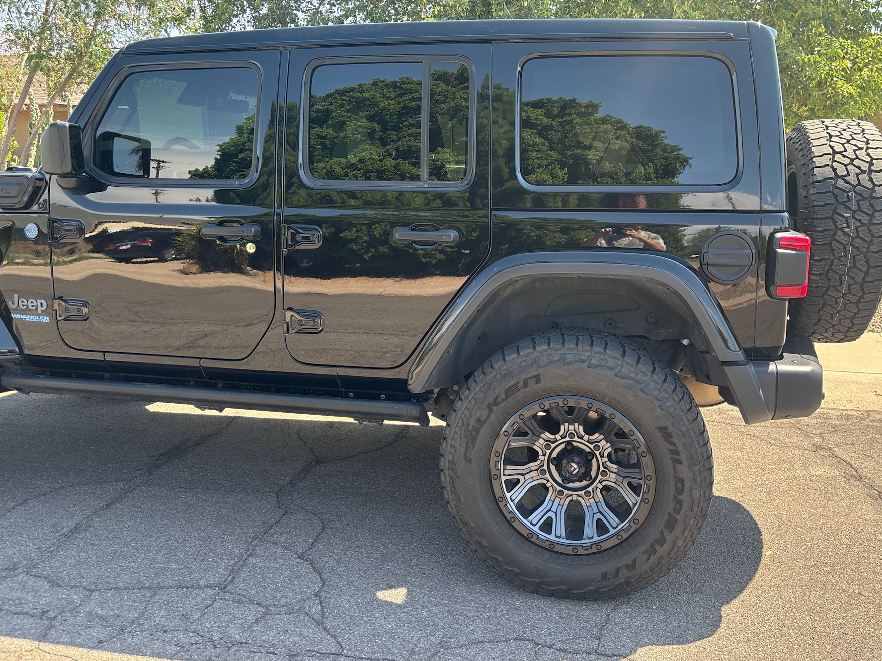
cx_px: 486
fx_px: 764
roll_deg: +0.2
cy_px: 291
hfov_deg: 59.8
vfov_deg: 46.7
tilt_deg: -11.6
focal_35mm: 30
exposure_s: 1/550
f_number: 1.6
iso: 50
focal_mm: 5.96
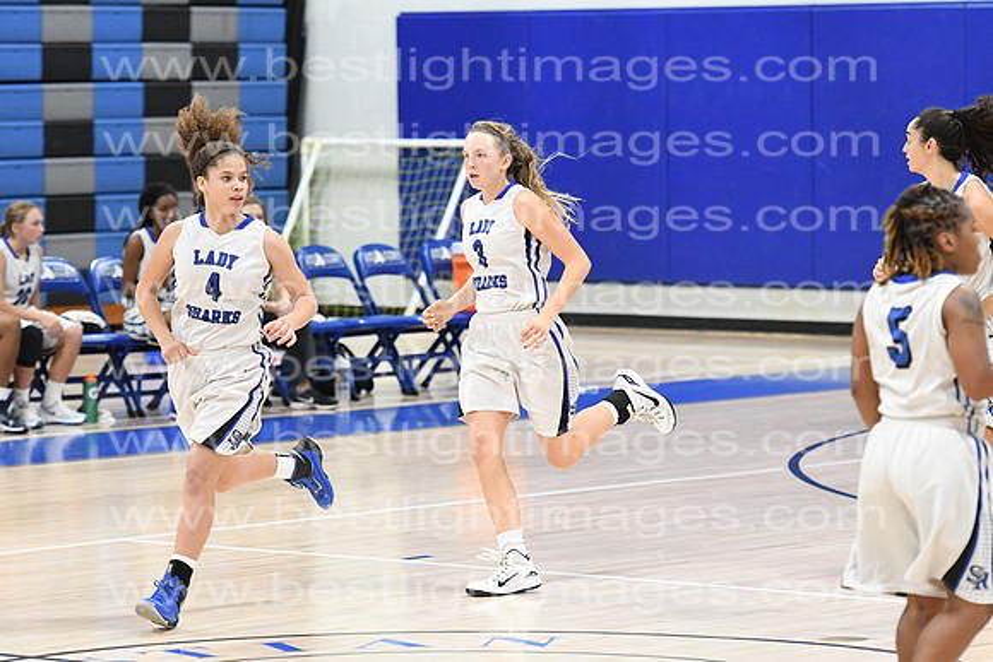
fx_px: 5380
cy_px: 331
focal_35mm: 195
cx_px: 496
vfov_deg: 7.0
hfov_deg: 10.5
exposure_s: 1/640
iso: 5000
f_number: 3.2
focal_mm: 130
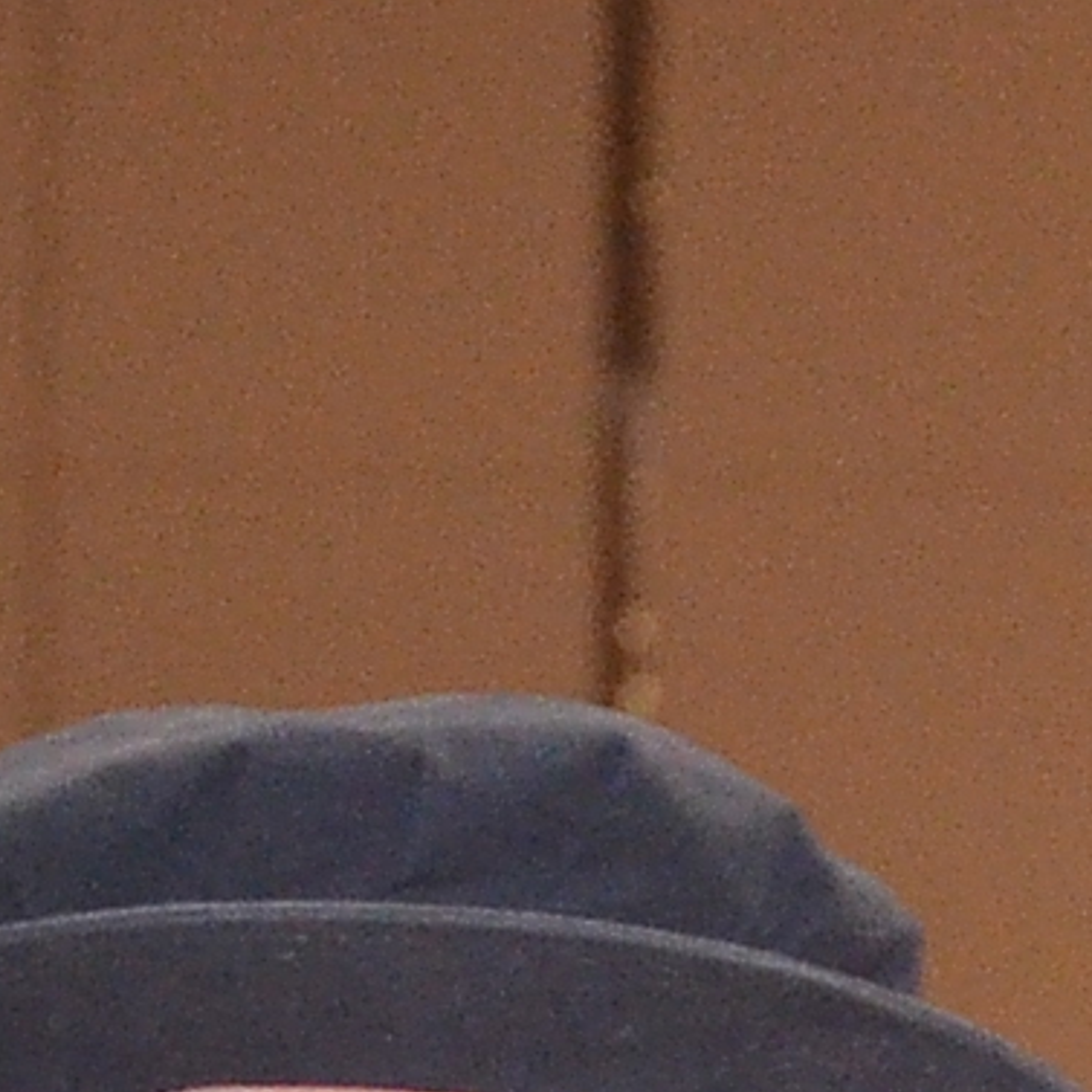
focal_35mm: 436
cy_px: 3128
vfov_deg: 3.9
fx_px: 15566
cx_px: 1932
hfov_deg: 4.0
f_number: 4.5
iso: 1250
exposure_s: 1/125
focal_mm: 35
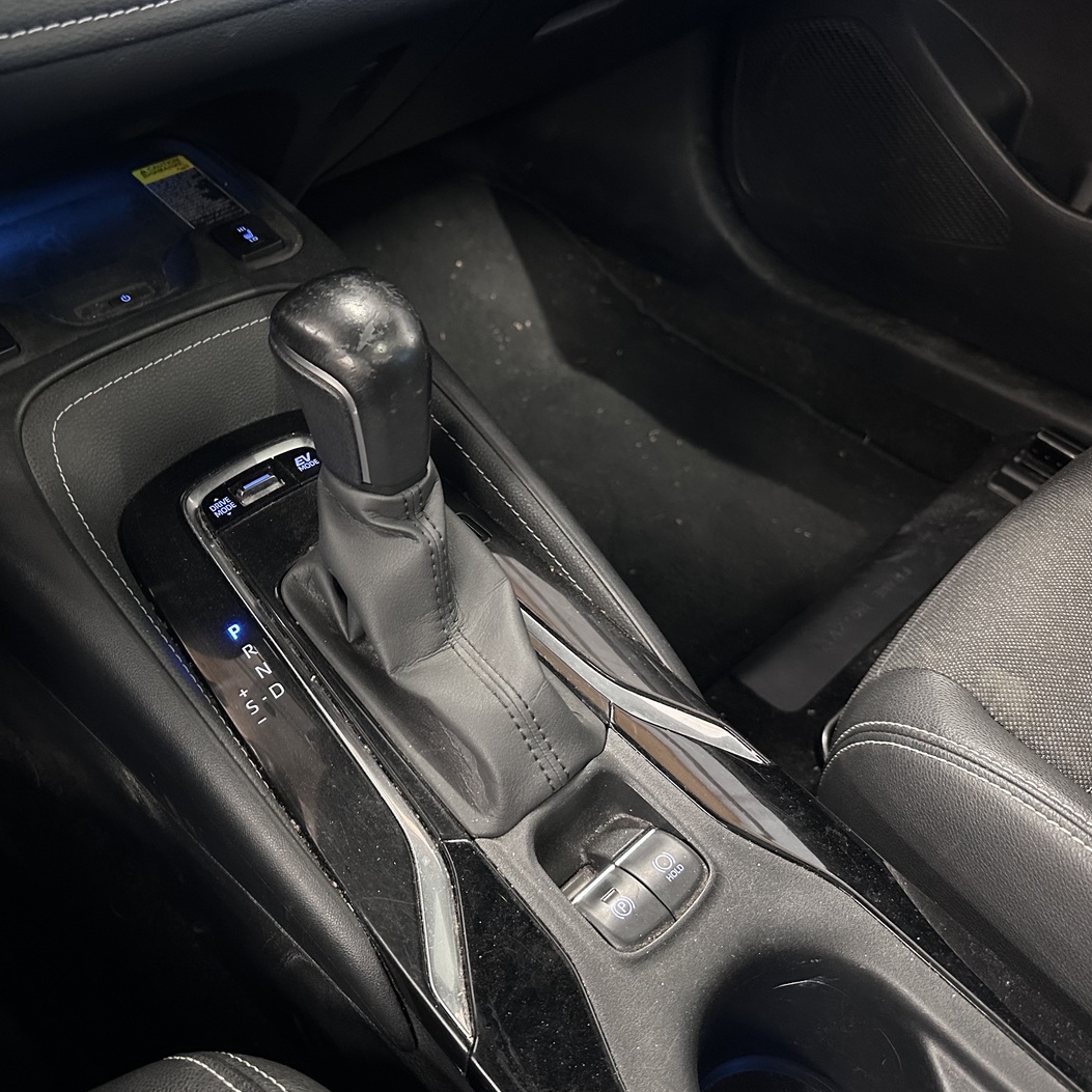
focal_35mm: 29
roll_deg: +0.7
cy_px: 551
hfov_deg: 55.0
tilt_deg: -43.3
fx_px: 1035
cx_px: 415
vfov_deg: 55.6
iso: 1000
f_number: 1.78
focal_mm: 6.86
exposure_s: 1/34
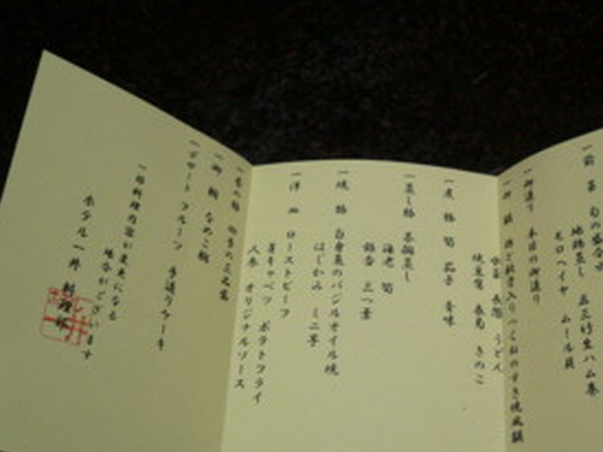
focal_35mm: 51
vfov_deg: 28.5
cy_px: 263
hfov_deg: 37.3
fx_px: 888
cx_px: 375
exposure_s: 1/20
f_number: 2.8
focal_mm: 5.8
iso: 150
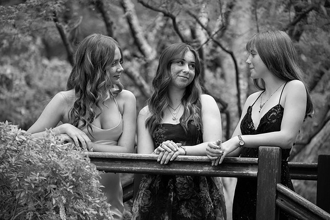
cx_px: 165
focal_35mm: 200
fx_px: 1834
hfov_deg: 10.3
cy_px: 110
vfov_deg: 6.9
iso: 1250
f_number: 6.3
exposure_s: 1/800
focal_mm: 200
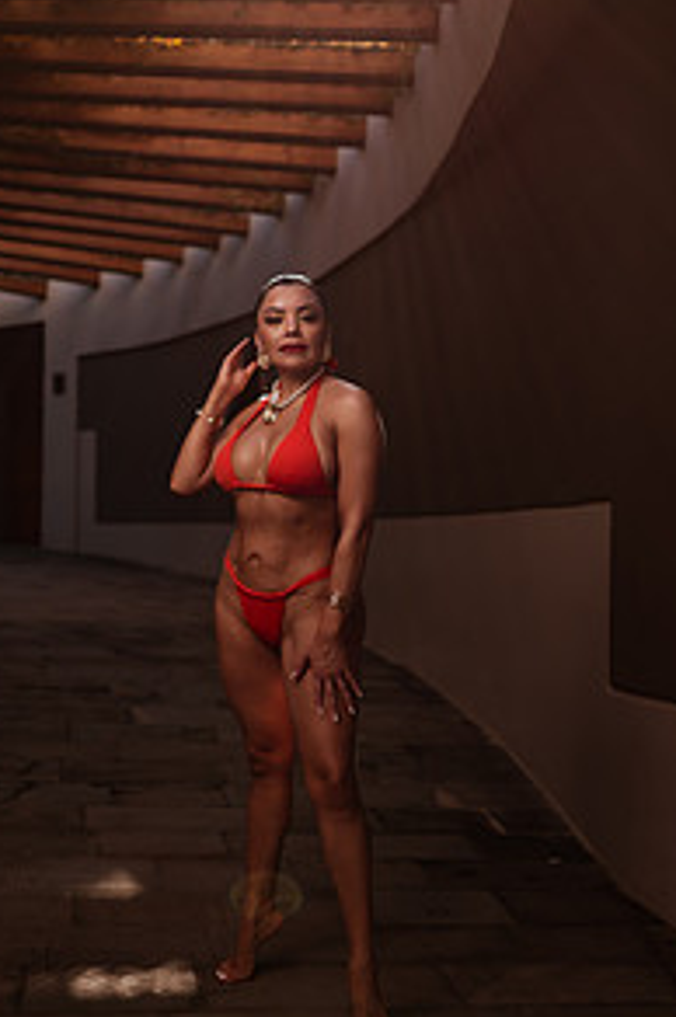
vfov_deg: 36.9
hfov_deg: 25.0
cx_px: 303
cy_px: 505
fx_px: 1525
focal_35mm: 54
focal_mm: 35
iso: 50
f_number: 1.8
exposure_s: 1/500
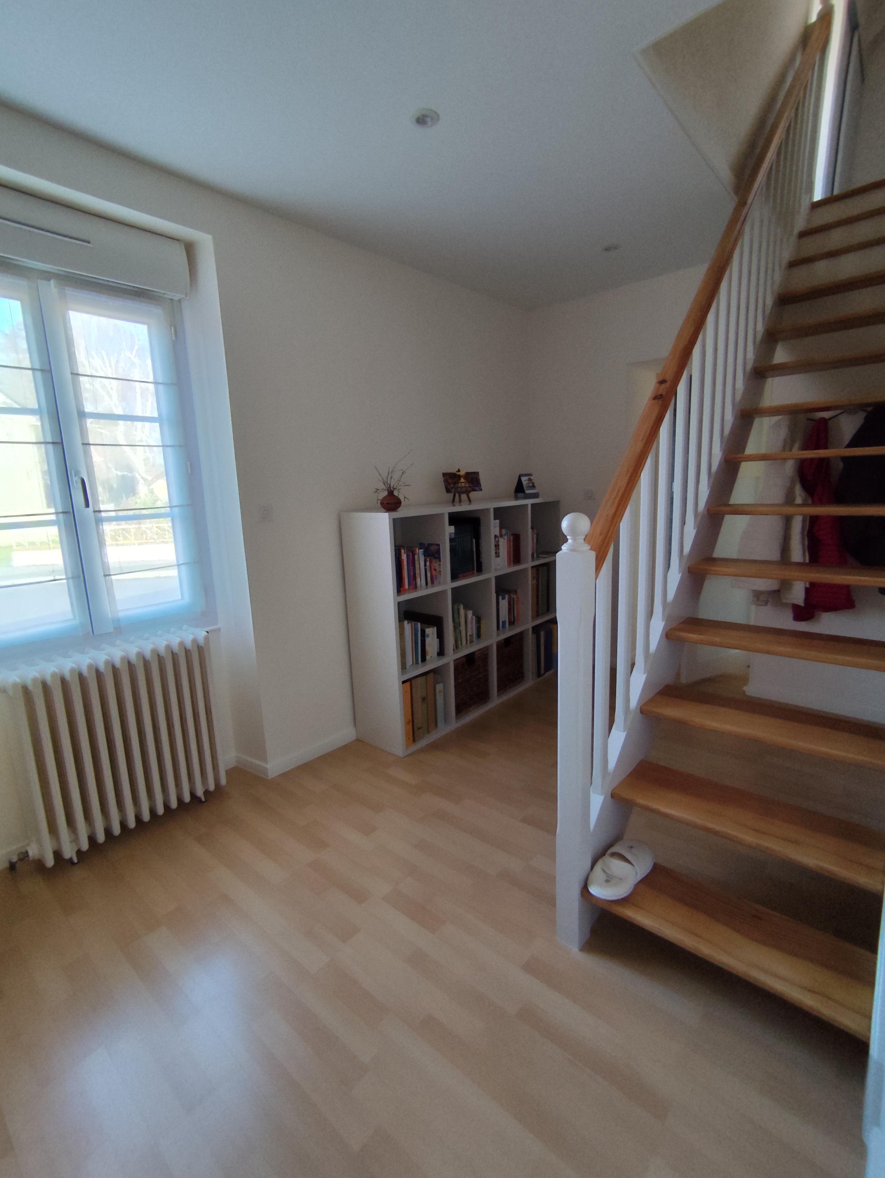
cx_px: 442
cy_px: 589
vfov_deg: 94.5
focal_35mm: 16
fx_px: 545
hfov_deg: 78.2
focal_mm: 1.65
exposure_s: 1/50
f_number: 2.2
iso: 80
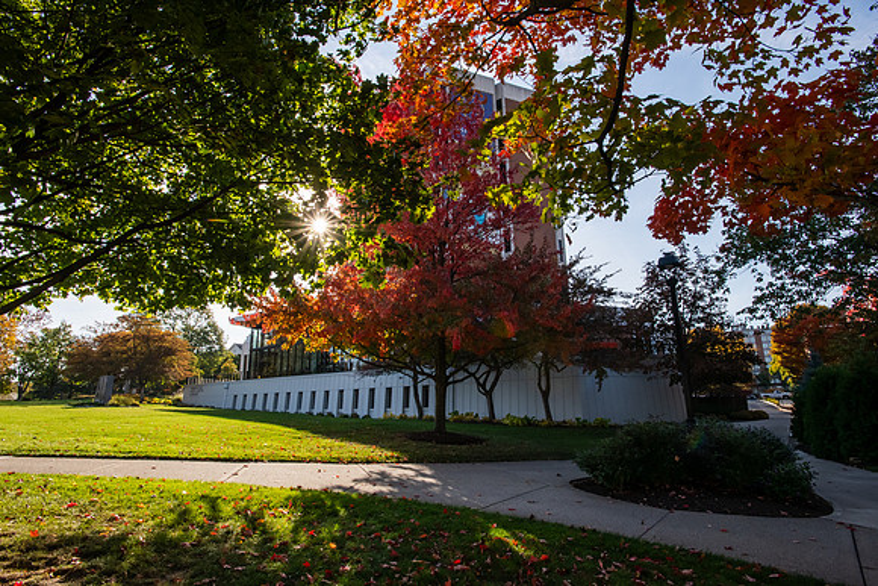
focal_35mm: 20
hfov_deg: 84.0
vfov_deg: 62.0
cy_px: 293
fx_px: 488
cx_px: 439
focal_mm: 20
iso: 800
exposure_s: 1/200
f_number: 20
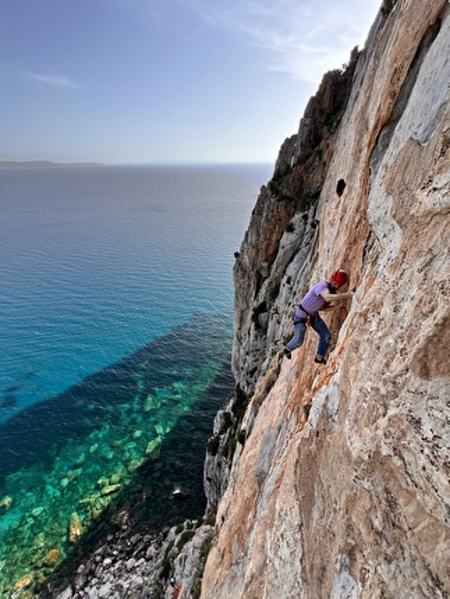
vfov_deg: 106.1
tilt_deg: -26.3
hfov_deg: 90.0
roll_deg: +1.2
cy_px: 300
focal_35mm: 13
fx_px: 225
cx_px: 225
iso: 32
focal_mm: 1.57
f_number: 1.8
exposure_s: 1/473
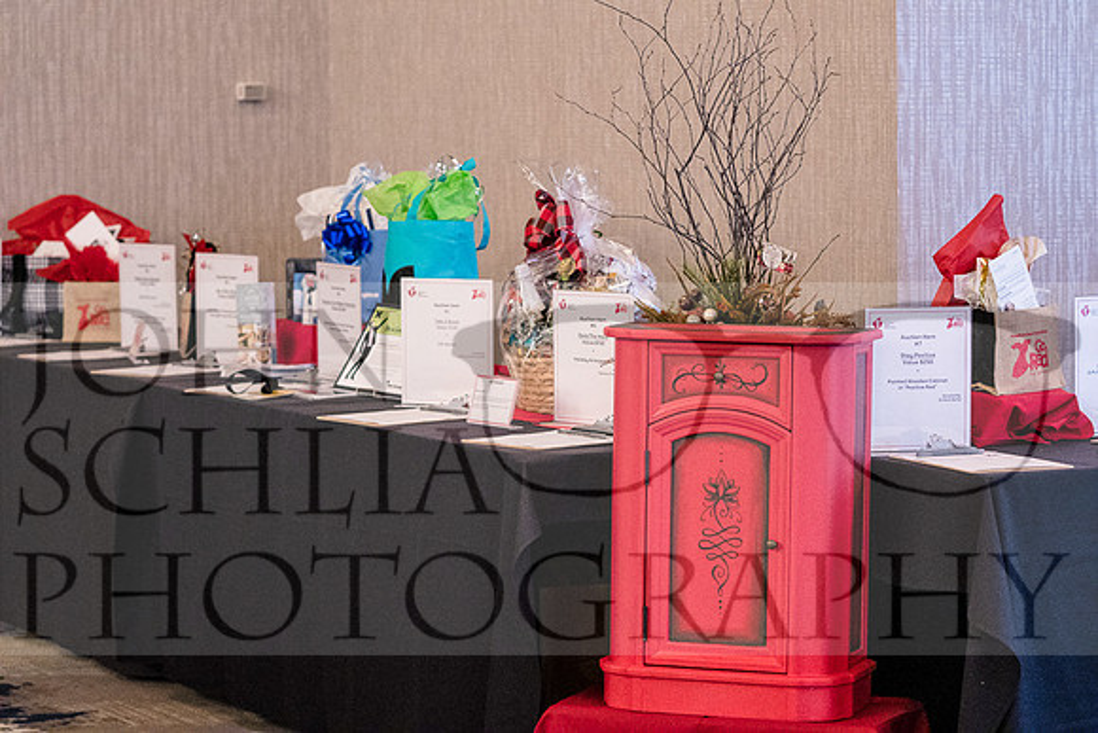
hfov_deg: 19.5
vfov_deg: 13.0
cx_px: 549
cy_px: 366
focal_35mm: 105
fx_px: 3203
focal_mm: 70
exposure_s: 1/100
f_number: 2.8
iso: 6400
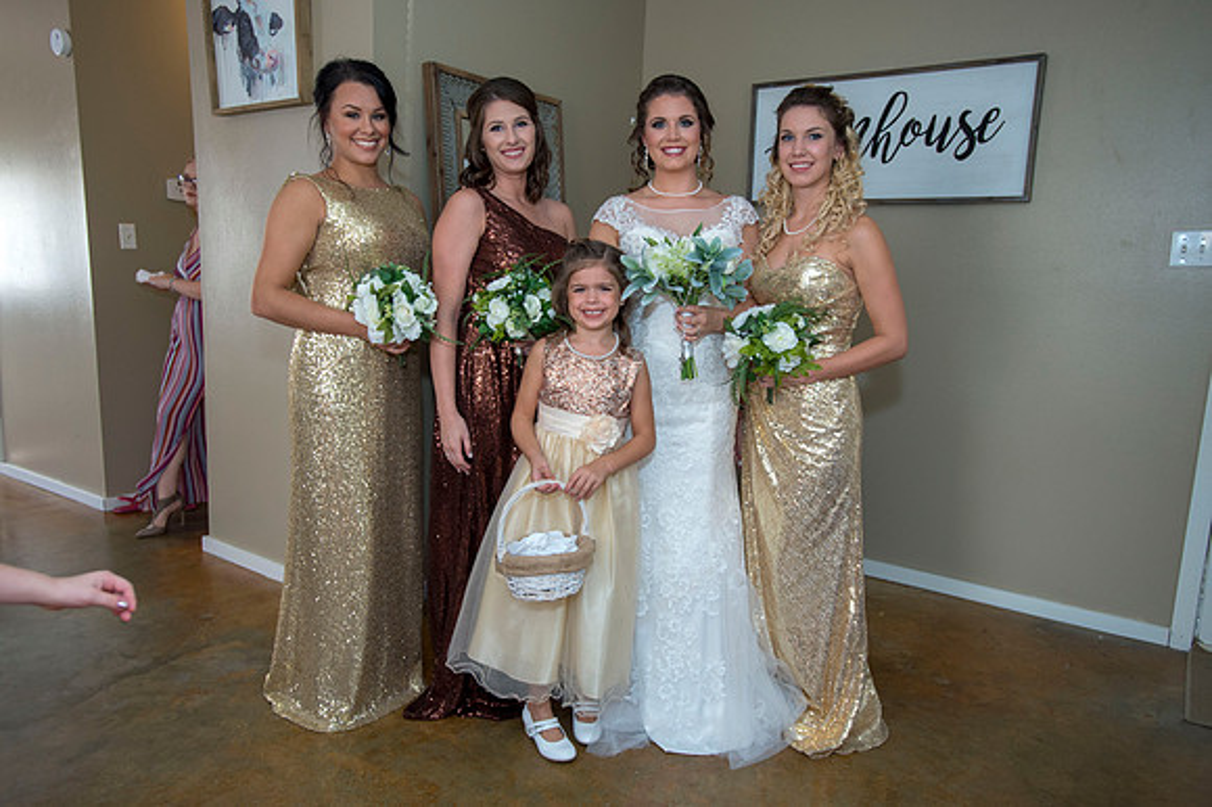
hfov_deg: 71.5
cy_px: 404
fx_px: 841
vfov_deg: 51.2
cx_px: 606
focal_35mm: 25
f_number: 3.5
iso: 1250
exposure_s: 1/160
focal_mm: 25
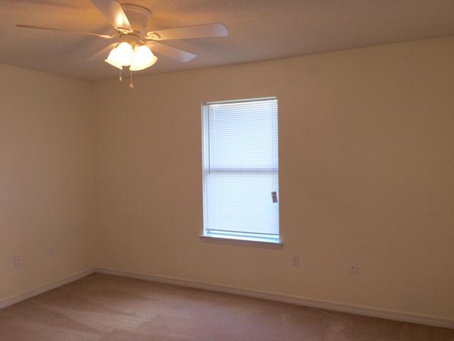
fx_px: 380
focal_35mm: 29
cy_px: 170
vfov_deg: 48.2
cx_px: 227
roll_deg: +0.7
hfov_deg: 61.7
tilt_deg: -1.7
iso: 25
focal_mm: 4.15
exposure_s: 1/80
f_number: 2.2
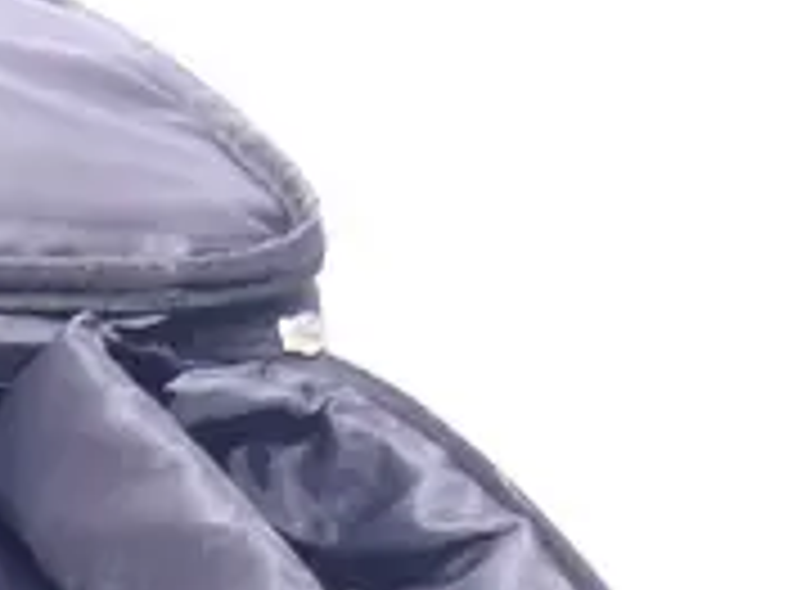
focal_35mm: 121
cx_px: -401
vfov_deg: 12.0
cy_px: 685
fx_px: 2753
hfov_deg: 15.1
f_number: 2.8
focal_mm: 5.5
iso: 250
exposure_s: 1/30
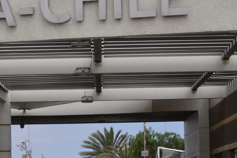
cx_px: 50
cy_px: 92
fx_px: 934
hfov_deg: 14.4
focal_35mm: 142
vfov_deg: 9.7
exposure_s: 1/320
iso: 100
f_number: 9
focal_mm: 55
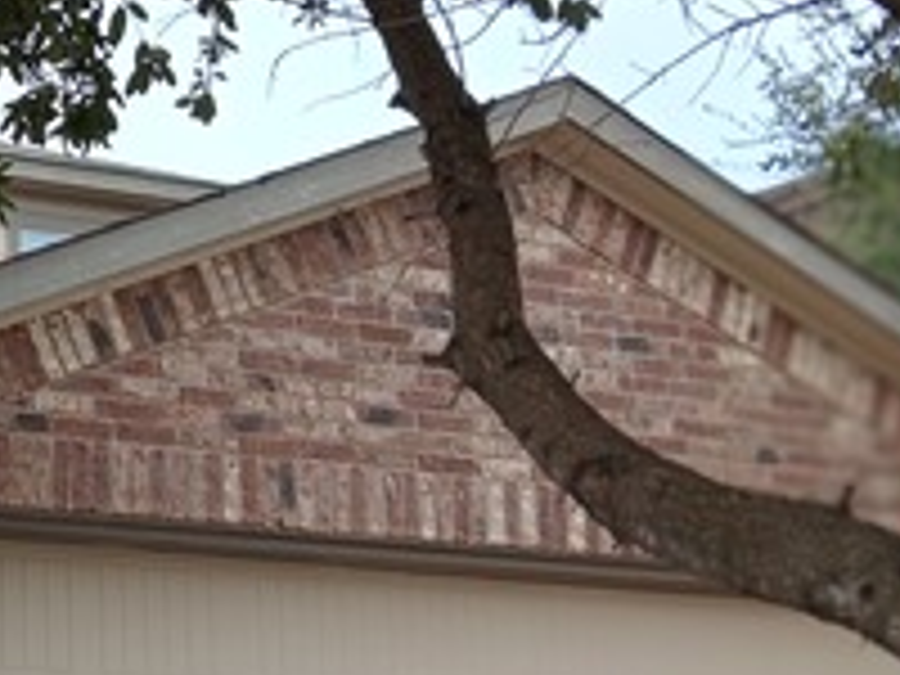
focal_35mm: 83
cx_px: -256
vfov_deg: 17.8
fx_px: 2158
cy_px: 378
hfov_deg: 21.4
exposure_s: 1/145
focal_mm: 3.98
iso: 20
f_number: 1.8
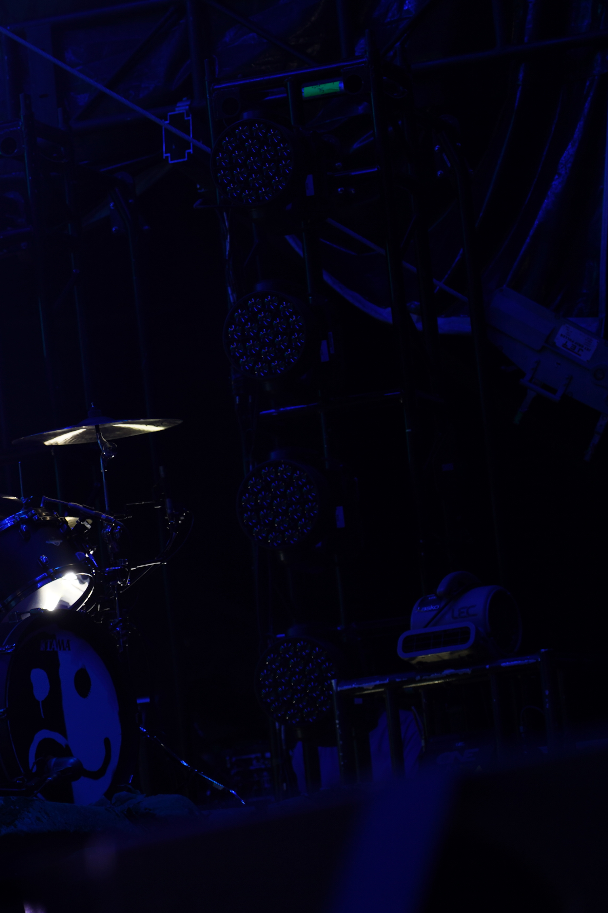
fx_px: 4610
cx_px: -175
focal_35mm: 182
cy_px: 491
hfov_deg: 7.5
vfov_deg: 11.3
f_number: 4
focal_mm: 105
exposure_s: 1/125
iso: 100
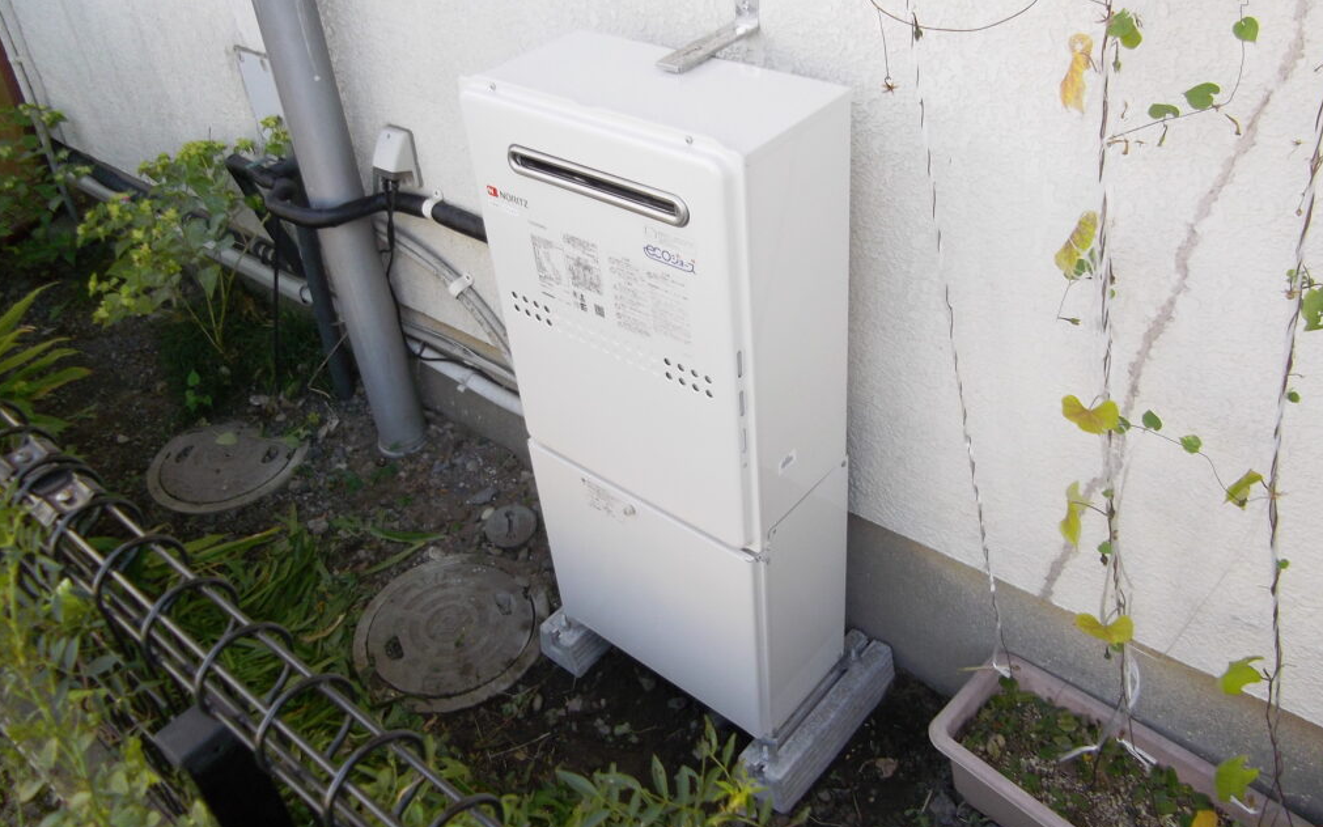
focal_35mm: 29
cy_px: 385
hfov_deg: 64.6
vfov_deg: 43.1
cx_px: 663
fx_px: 1046
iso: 100
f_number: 3.2
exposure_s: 1/125
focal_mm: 4.9
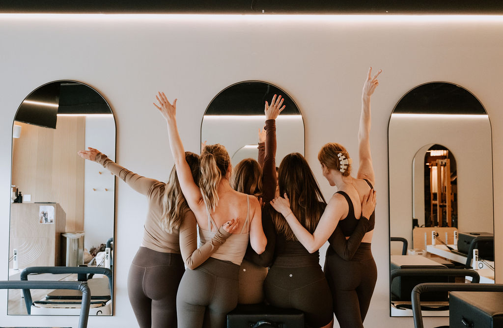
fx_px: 601
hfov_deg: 45.4
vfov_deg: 30.5
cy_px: 152
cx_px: 239
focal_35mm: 43
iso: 3200
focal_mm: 41
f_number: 4
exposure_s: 1/250
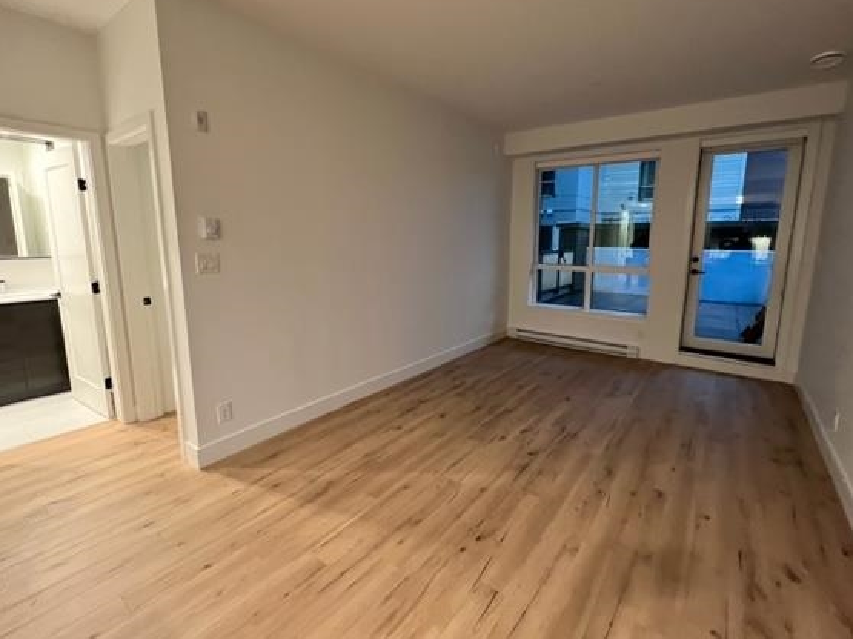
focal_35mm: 15
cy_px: 296
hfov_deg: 98.1
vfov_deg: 81.6
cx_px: 441
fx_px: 370
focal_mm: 1.57
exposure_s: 1/40
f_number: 1.8
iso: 640
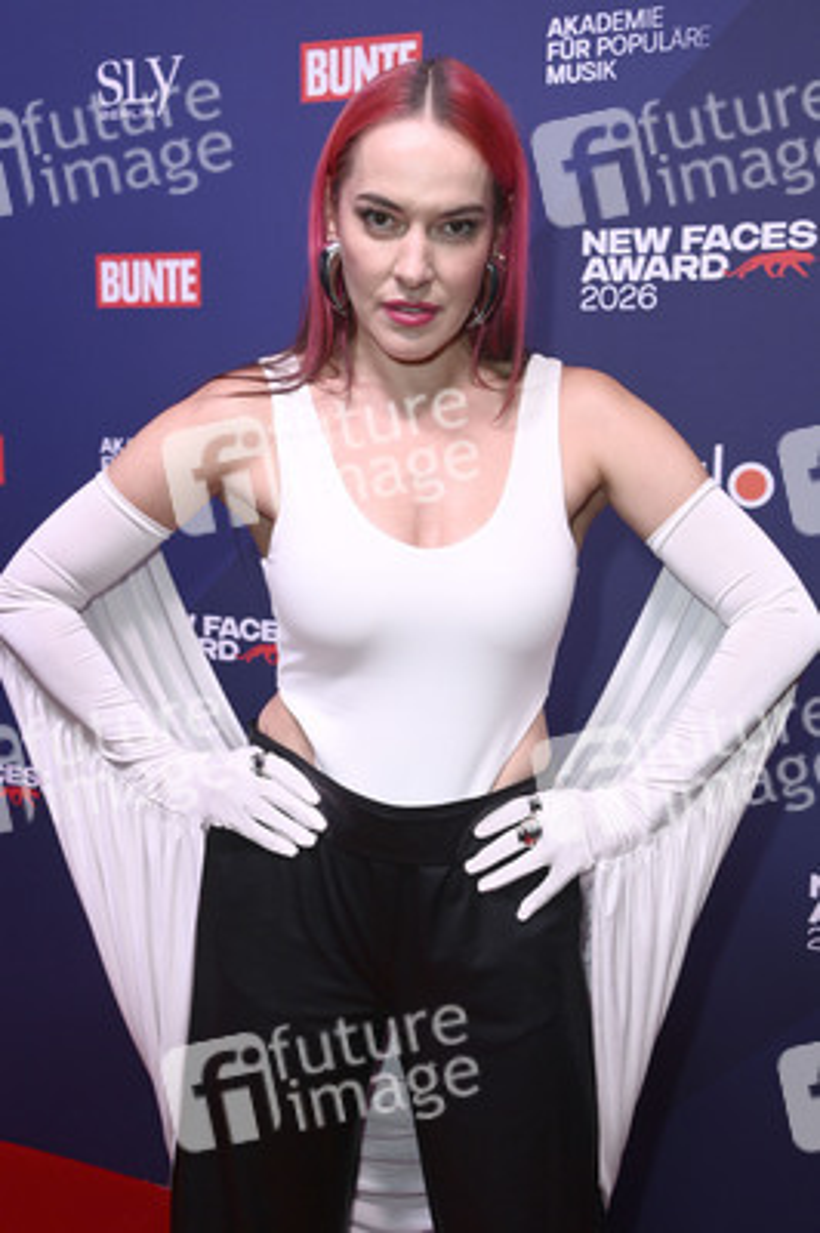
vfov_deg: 48.5
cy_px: 616
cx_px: 410
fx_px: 1369
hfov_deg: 33.3
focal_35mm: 40
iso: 800
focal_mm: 40
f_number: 5.6
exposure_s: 1/250
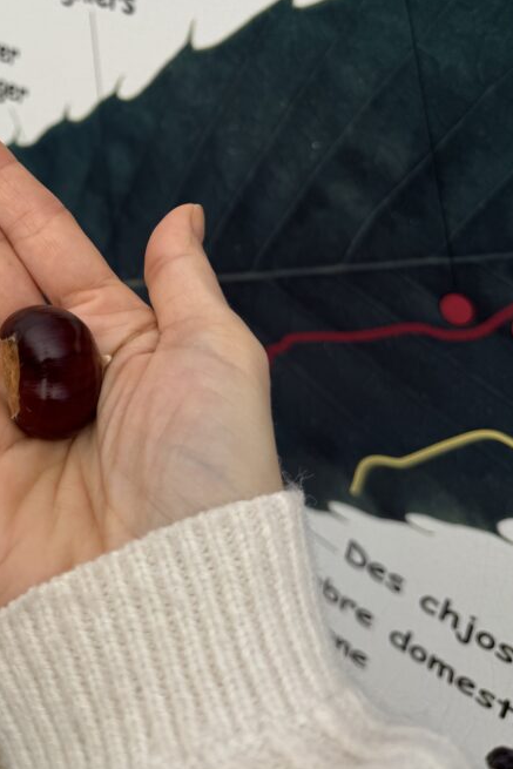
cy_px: 200
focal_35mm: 39
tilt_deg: -21.6
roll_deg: -7.4
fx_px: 833
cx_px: 72
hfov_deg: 32.8
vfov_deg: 47.8
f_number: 1.78
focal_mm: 6.76
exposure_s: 1/3021
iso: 80
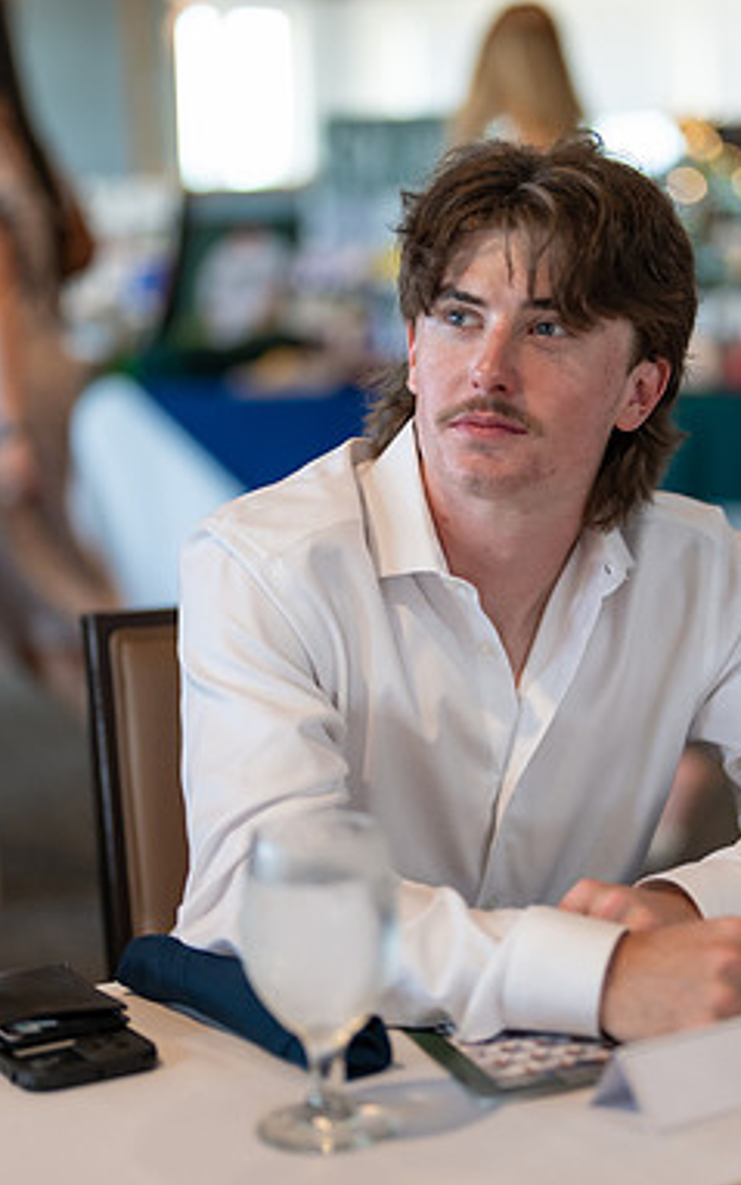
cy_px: 591
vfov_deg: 26.5
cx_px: 539
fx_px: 2518
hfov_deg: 16.7
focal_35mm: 78
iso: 250
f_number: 1.2
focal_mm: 50
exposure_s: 1/320
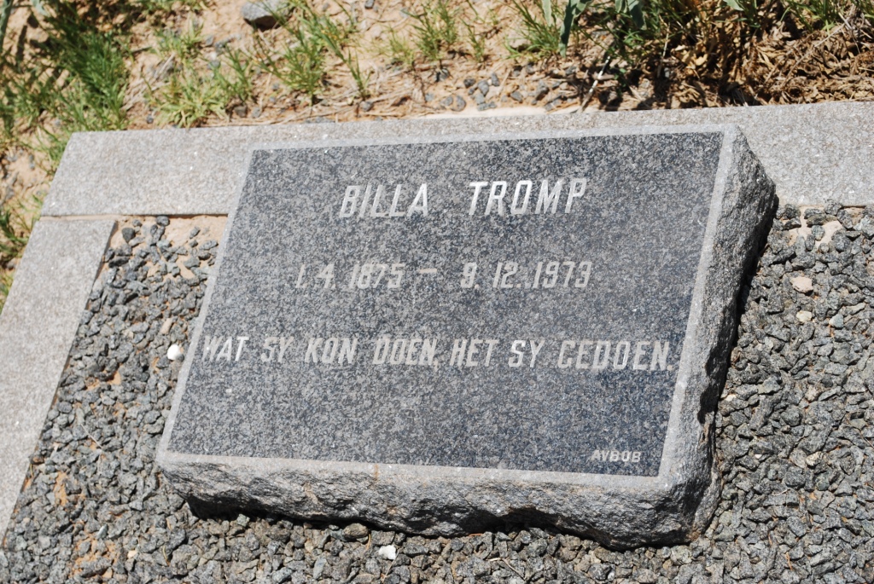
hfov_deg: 24.6
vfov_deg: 16.6
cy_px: 292
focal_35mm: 82
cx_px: 437
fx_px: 2005
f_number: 8
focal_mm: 55
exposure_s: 1/250
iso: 100
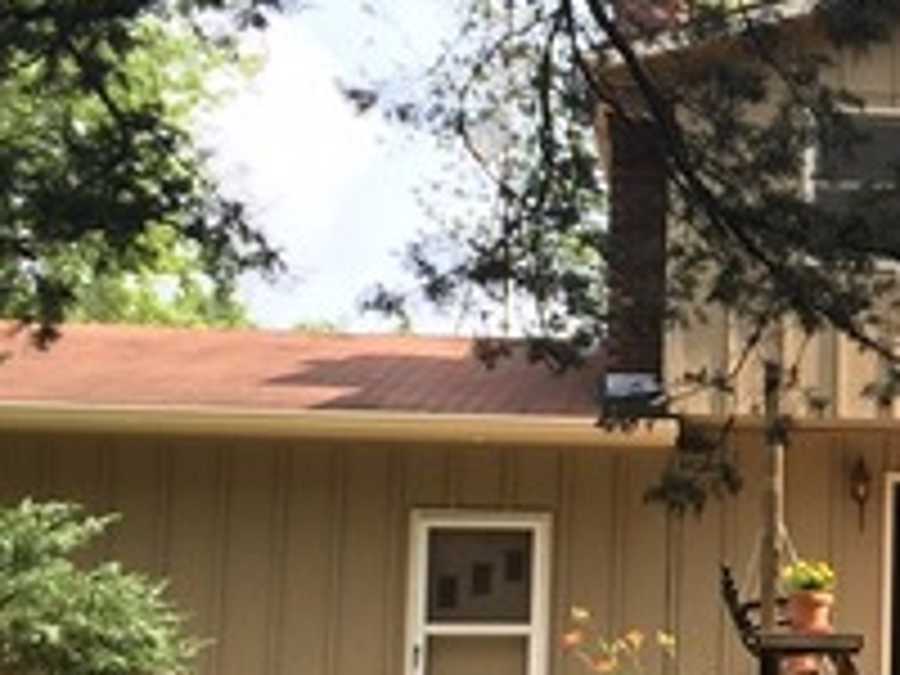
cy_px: 554
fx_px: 2418
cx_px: 1134
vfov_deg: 15.8
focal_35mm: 93
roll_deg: +2.8
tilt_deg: +5.6
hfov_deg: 19.6
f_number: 2.2
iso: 32
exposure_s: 1/513
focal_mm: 4.15
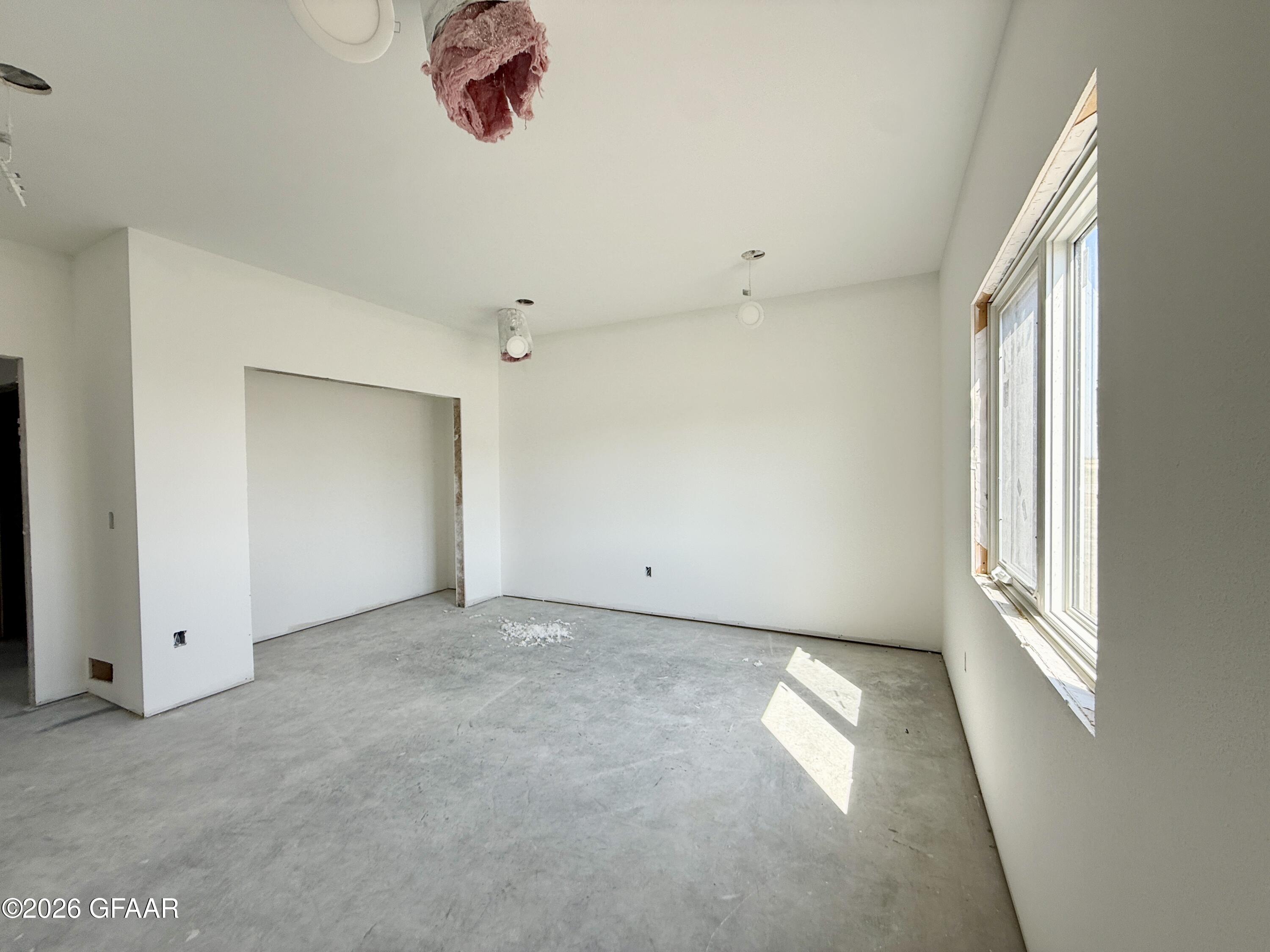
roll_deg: +0.5
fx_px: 514
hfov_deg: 102.1
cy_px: 476
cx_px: 635
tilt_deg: -1.4
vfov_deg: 85.7
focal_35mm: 14
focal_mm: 2.22
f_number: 2.2
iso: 50
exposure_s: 1/180
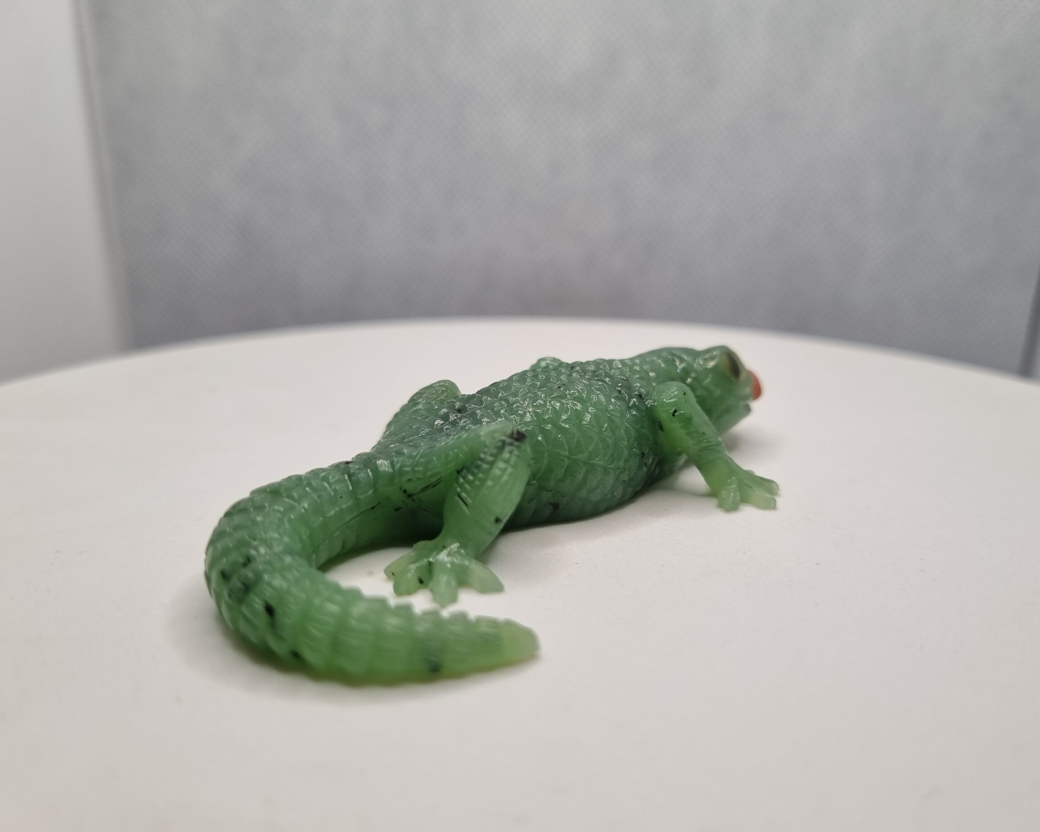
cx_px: 568
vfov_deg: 51.5
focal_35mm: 28
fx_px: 862
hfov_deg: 62.1
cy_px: 426
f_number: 1.8
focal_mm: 5.4
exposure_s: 1/763
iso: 50
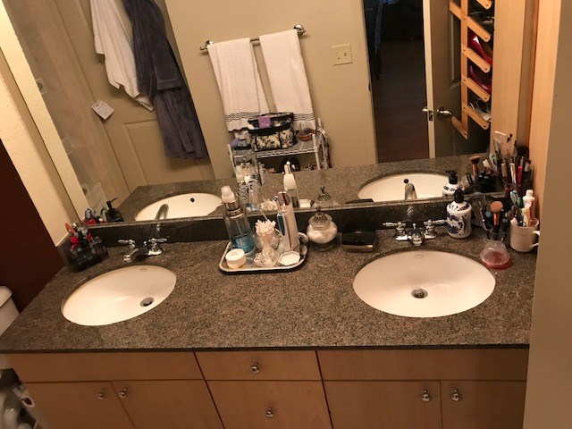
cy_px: 214
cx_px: 286
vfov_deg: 49.7
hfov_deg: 63.4
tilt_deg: -28.2
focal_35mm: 28
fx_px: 463
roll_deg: +13.3
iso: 64
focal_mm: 3.99
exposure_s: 1/15
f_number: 1.8
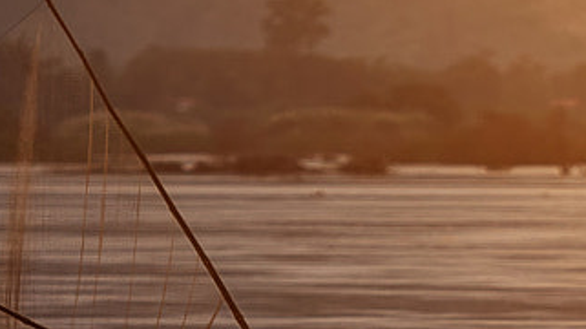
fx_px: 10962
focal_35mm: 706
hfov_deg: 3.1
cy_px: 442
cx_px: 896
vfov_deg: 1.7
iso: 100
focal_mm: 135
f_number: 2.8
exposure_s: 1/400
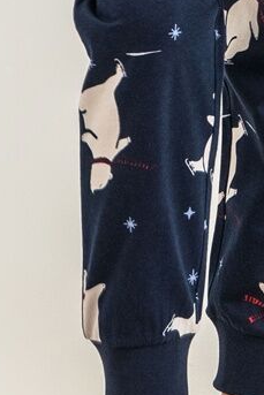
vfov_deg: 3.1
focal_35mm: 661
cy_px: -341
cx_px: 218
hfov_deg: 2.1
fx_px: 7263
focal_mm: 84
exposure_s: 1/160
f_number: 7.1
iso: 250
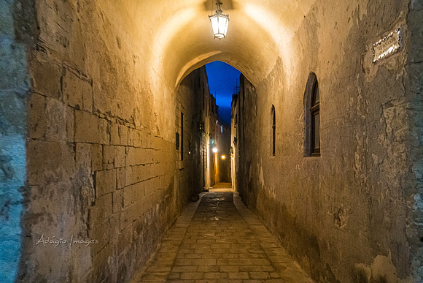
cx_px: 212
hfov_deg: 67.4
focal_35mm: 27
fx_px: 317
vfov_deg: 48.0
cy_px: 142
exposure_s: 1/6
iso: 6400
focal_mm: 18
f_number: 3.5
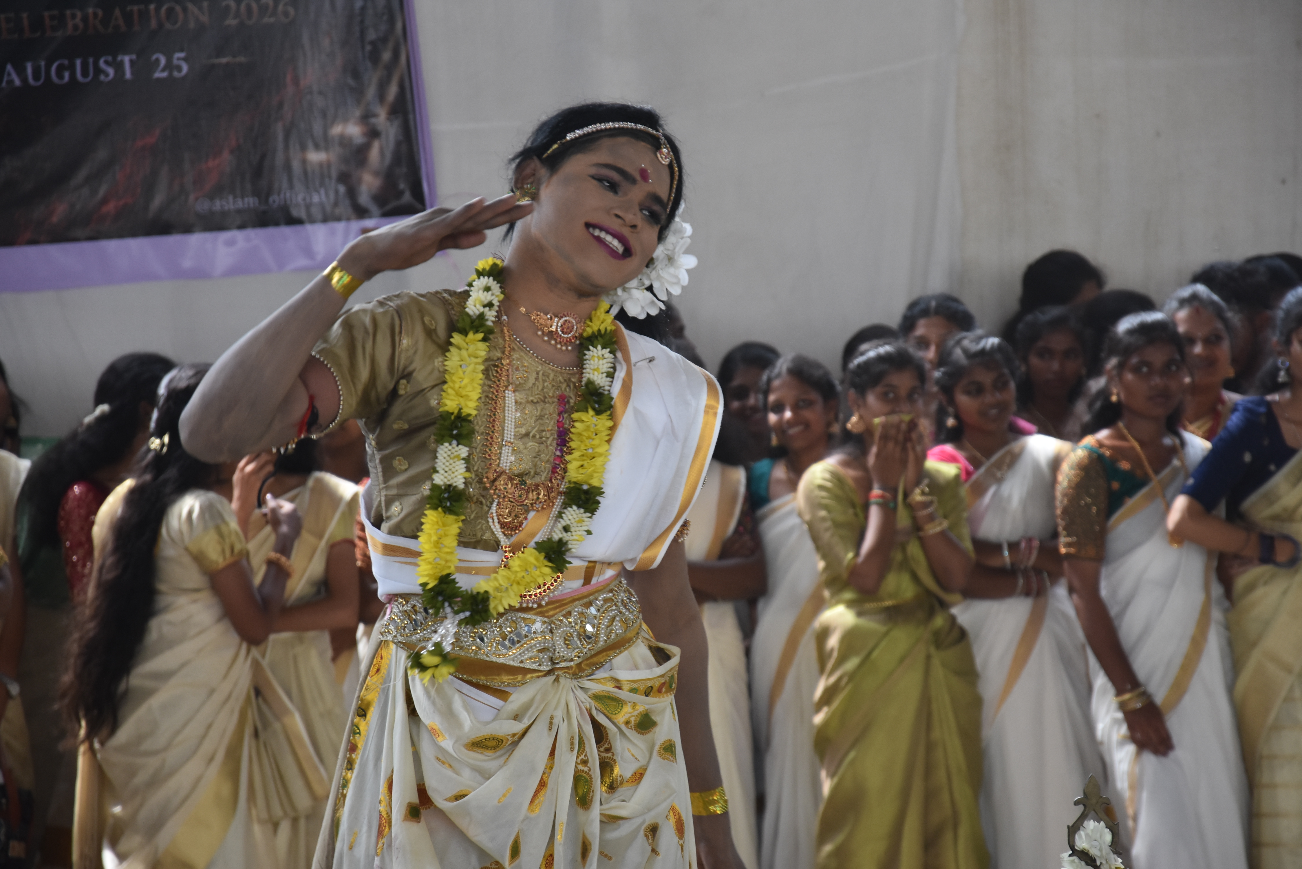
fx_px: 5697
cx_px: 651
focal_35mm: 158
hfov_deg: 13.0
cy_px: 434
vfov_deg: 8.7
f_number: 5.6
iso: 800
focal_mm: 105
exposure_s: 1/250
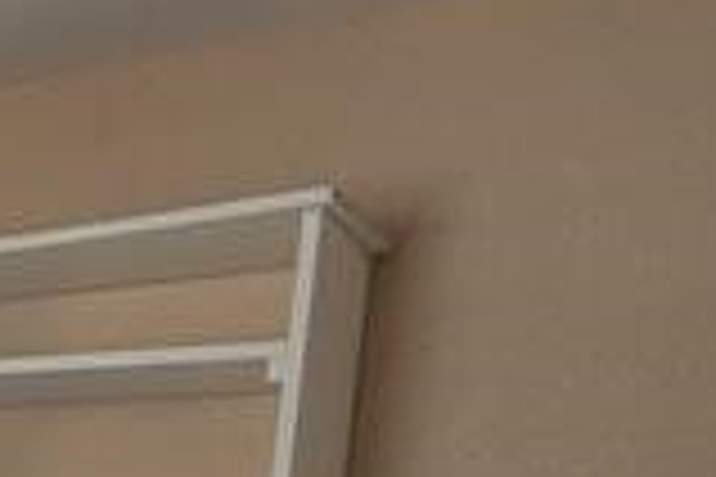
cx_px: -662
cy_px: 747
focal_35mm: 67
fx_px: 1332
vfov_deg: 17.8
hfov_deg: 19.5
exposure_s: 1/40
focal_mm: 2.35
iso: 57
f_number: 2.2
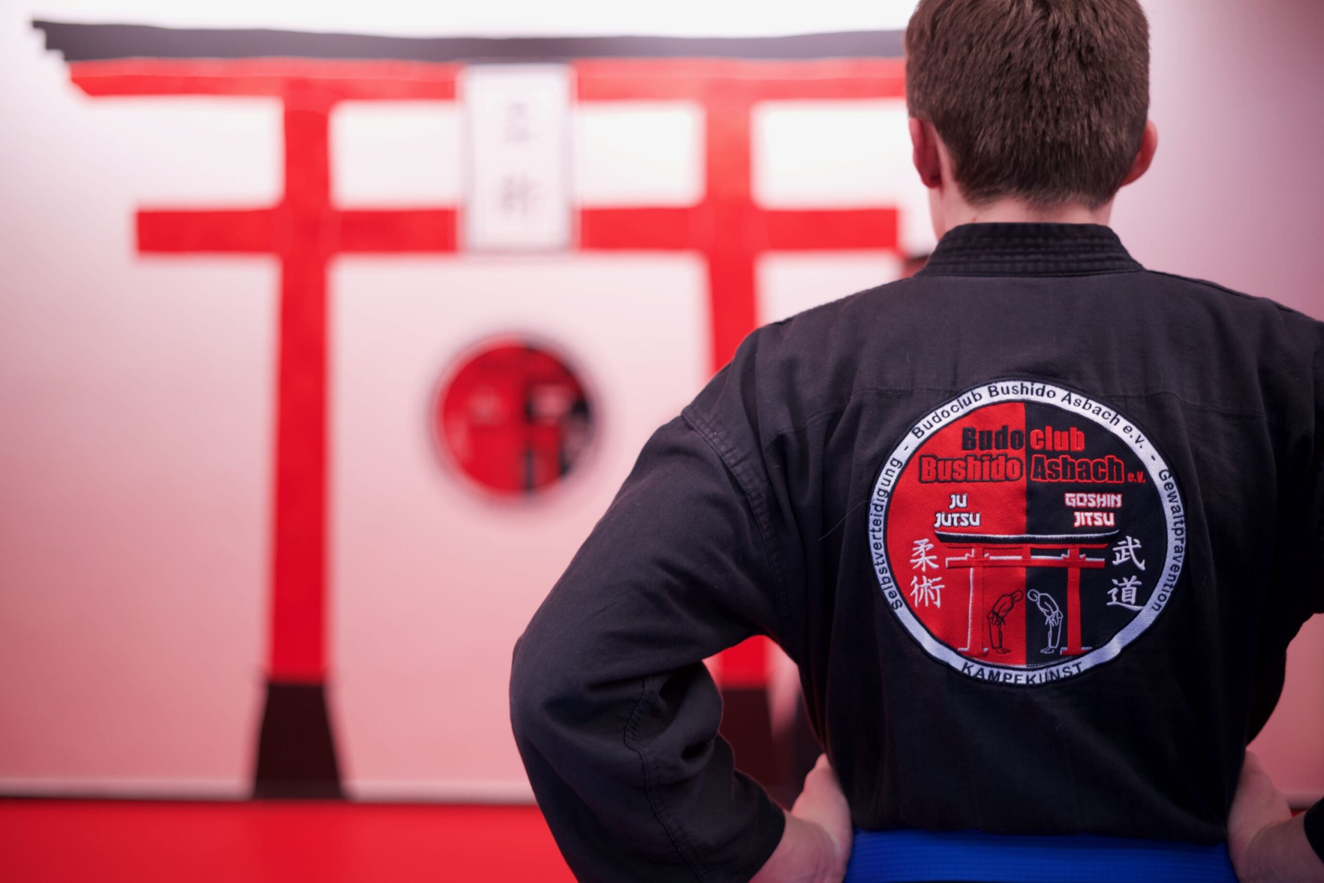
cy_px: 442
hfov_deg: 39.6
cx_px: 662
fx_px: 1839
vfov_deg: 27.0
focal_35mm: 50
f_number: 1.8
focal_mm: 50
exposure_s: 1/60
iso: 320
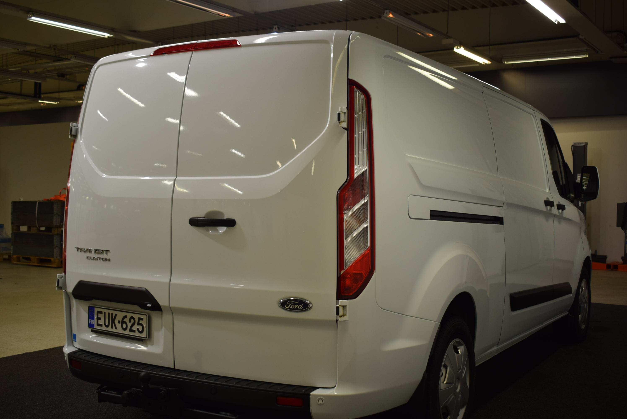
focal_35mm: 42
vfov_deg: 31.9
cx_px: 314
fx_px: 732
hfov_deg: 46.4
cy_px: 210
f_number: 4.2
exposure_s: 1/80
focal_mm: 28
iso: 400
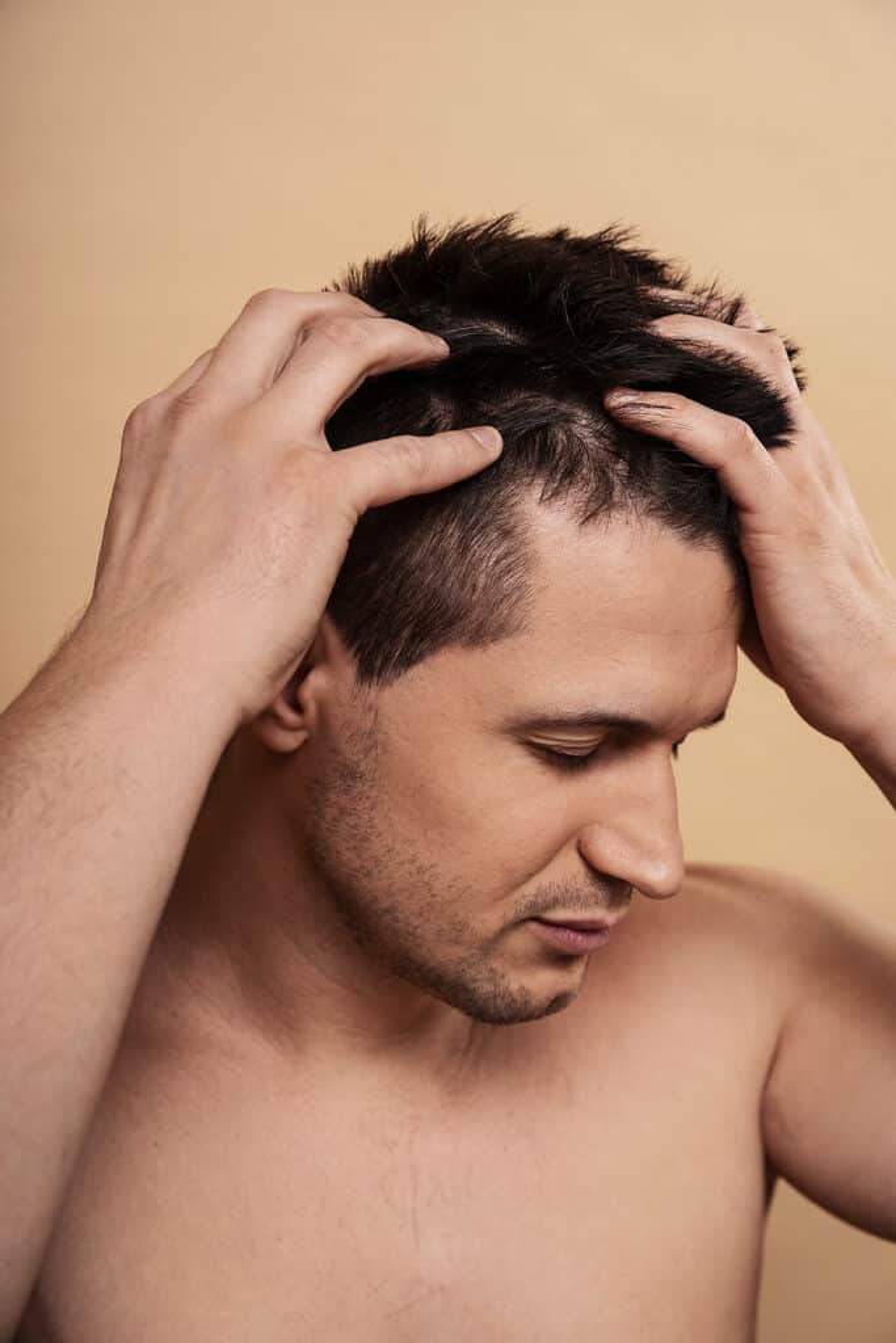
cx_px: 448
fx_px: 2426
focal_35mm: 65
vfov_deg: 31.0
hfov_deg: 20.9
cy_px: 672
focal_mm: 65
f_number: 5.6
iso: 125
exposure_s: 1/160
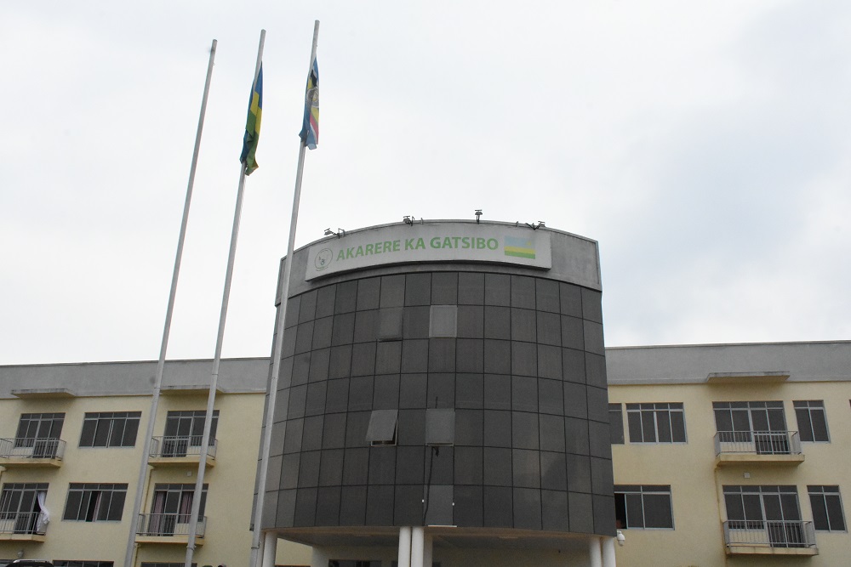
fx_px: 709
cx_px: 426
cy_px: 284
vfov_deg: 43.6
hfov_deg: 61.9
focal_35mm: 30
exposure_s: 1/800
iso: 6400
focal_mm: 20
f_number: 14
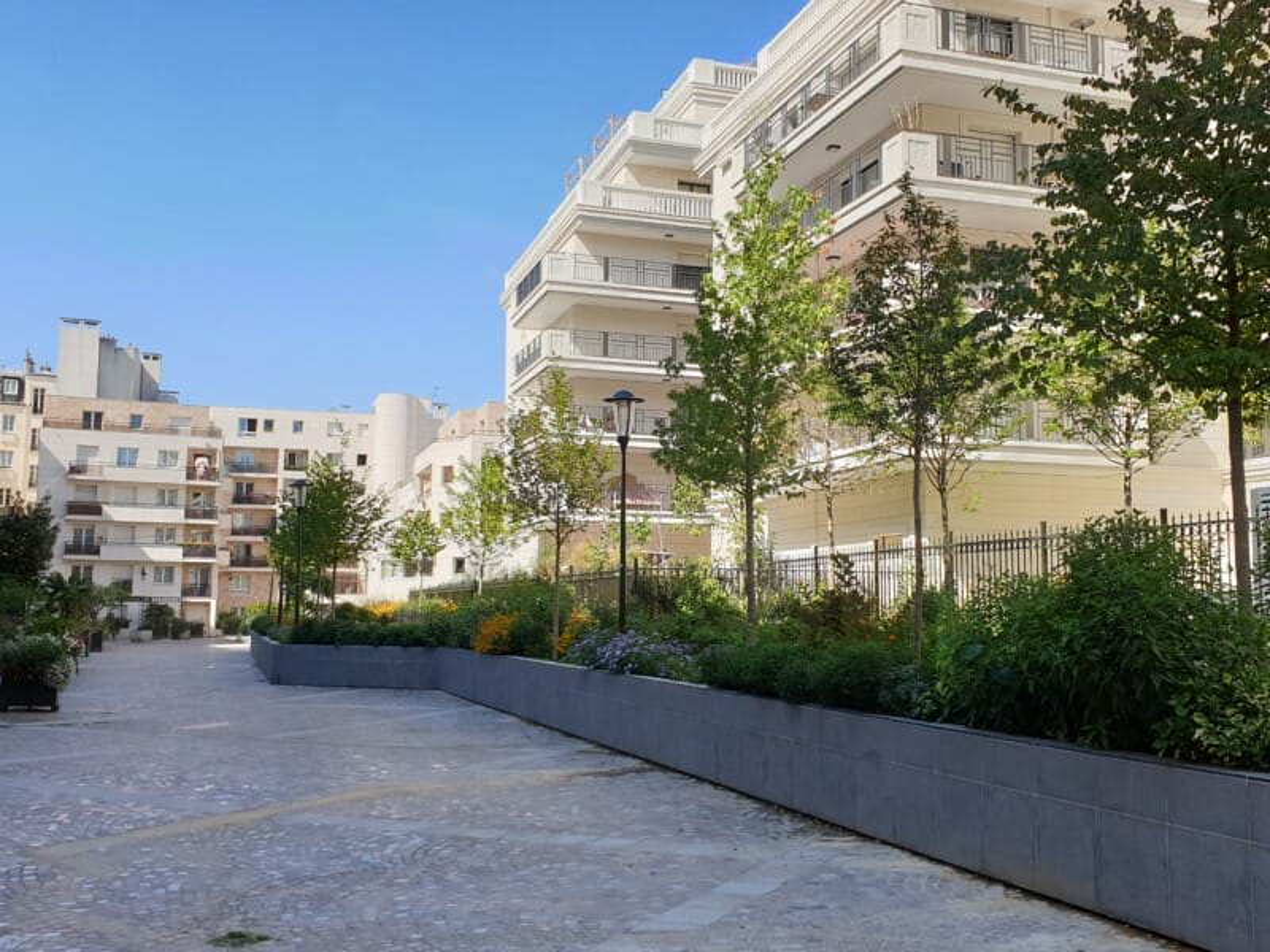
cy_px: 476
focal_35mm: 26
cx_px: 635
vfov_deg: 53.1
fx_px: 954
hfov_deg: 67.3
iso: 50
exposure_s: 1/781
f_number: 2.4
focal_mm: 4.3
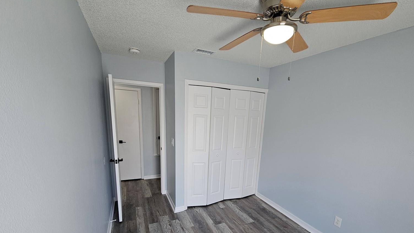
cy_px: 153
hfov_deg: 102.9
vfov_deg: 68.8
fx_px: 165
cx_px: 216
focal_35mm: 15
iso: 64
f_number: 2.2
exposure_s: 1/120
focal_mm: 2.2
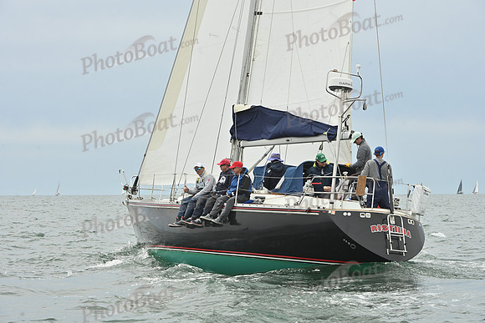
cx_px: 242
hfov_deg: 18.6
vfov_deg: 12.5
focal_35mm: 110
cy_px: 162
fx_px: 1482
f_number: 10
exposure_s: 1/800
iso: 320
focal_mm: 110
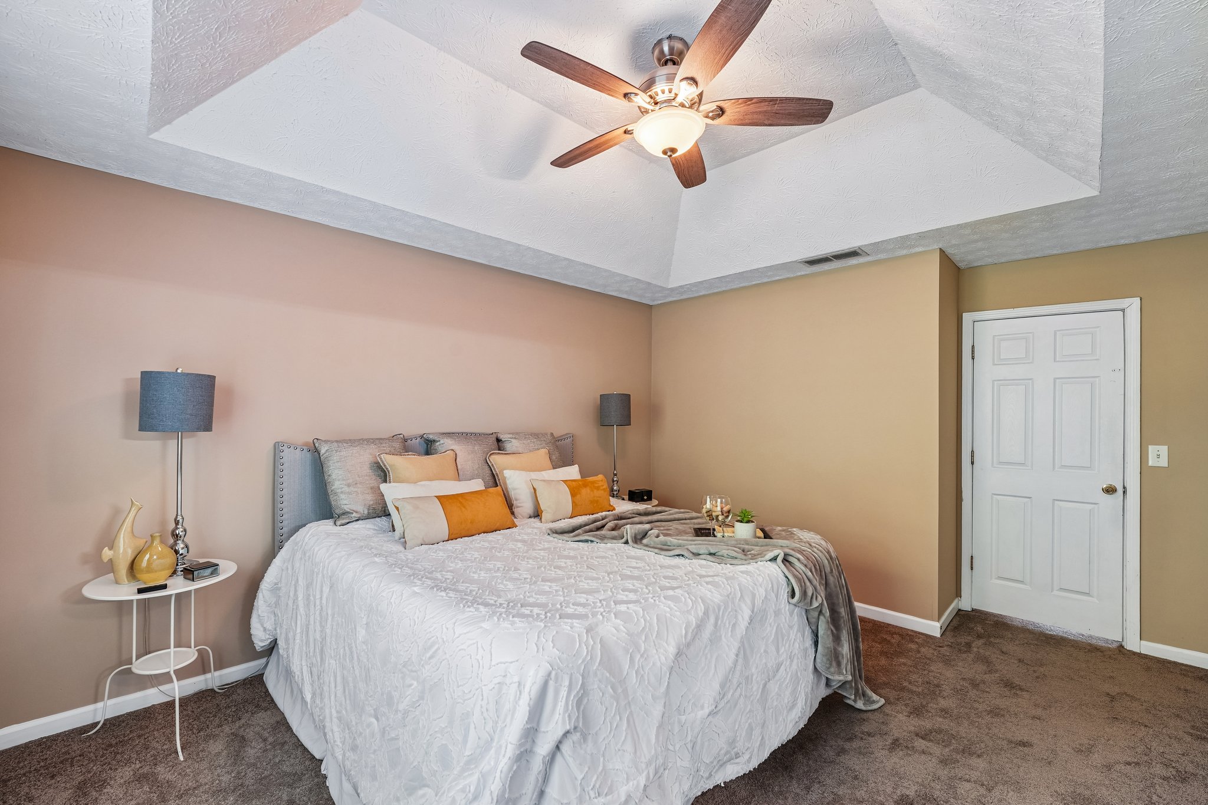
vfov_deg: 81.2
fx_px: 470
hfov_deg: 104.3
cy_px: 402
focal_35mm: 14
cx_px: 604
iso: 320
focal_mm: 14
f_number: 8
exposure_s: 1/10
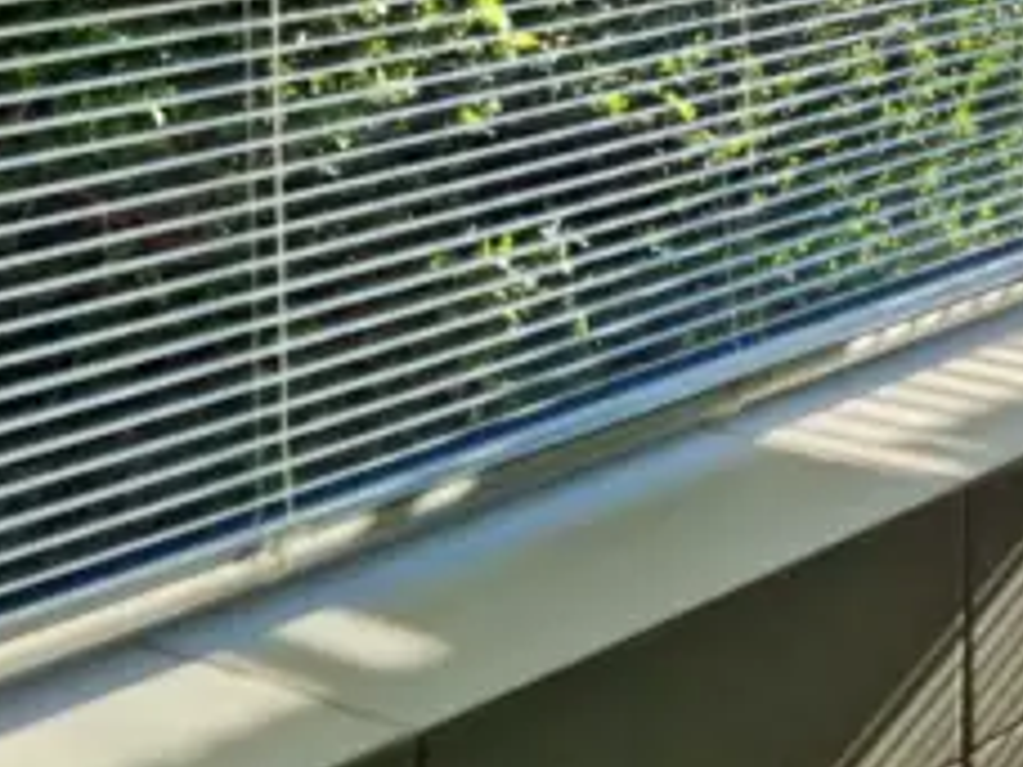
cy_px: -372
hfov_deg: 18.9
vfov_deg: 15.1
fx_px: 2689
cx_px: 1543
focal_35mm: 91
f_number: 2
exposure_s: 1/714
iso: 25
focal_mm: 5.9
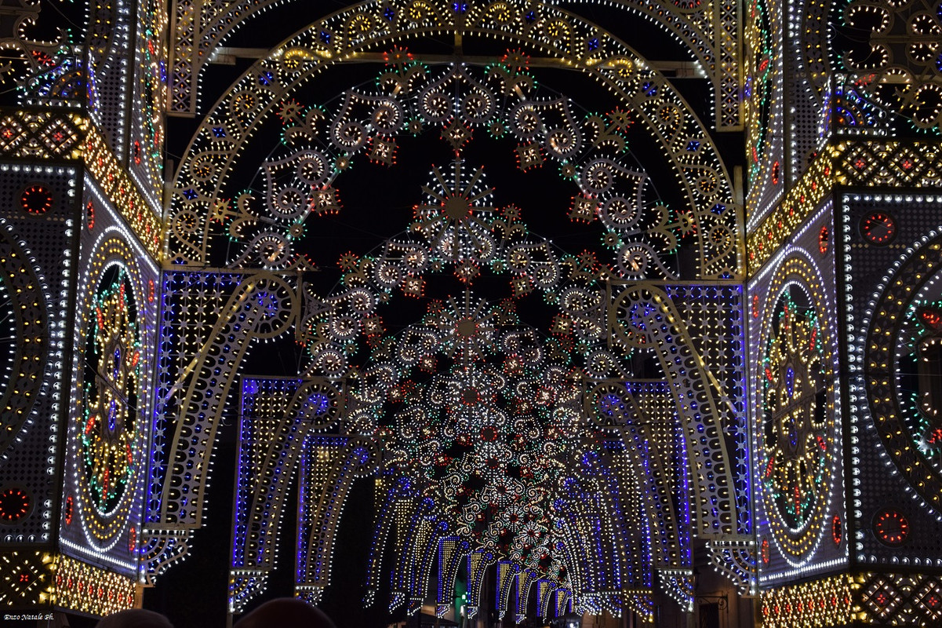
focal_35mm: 57
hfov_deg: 35.1
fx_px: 1491
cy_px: 314
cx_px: 471
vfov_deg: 23.8
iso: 800
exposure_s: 1/80
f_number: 9
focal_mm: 38
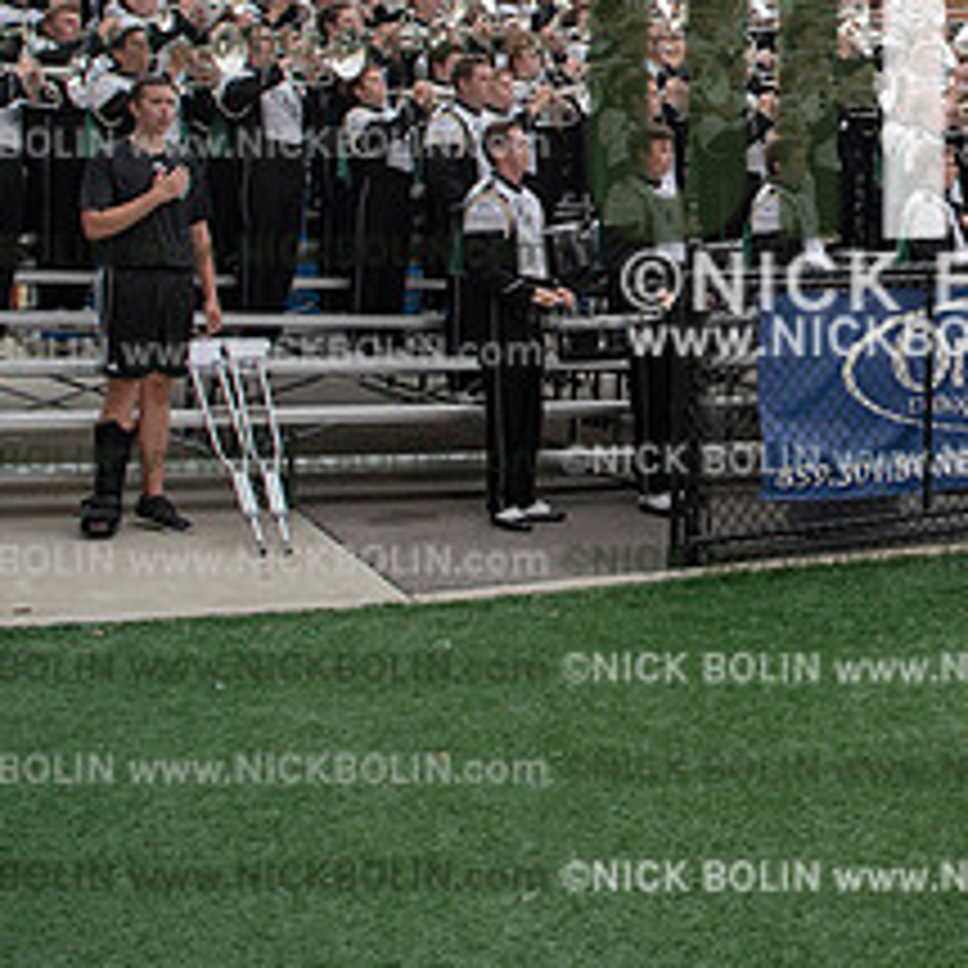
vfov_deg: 30.1
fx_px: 1740
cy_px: 146
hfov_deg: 29.6
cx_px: 905
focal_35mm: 55
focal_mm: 24
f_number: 3.2
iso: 800
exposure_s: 1/1250
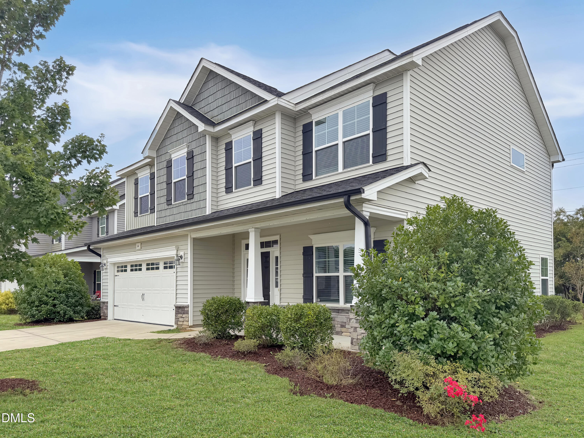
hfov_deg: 71.6
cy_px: 219
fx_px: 405
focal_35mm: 24
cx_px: 292
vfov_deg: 56.8
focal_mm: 6.76
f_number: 1.78
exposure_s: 1/1192
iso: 80
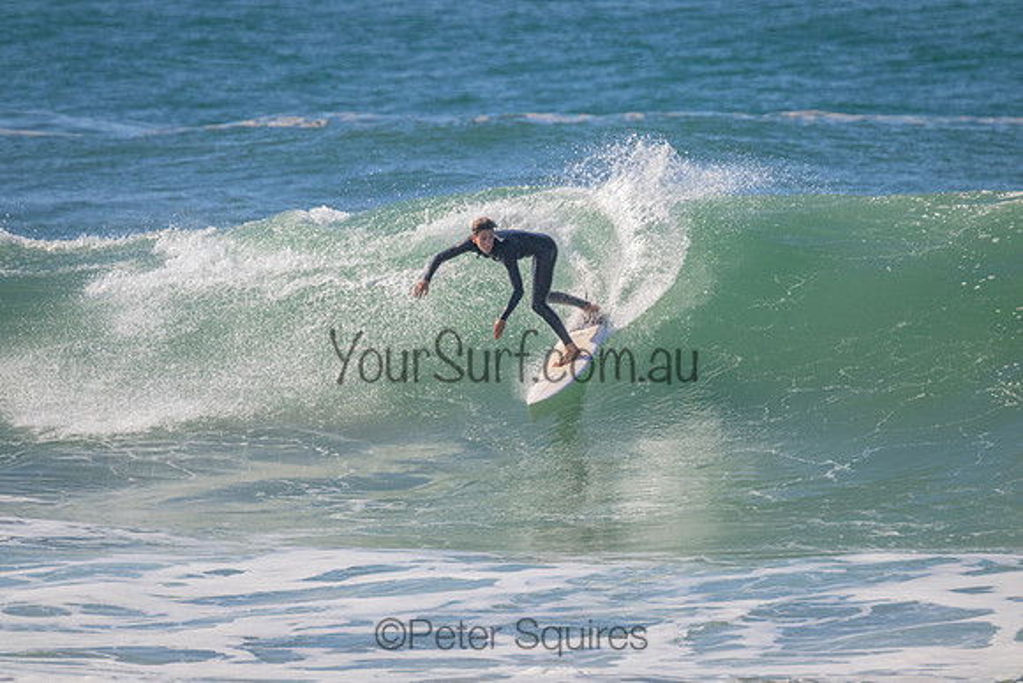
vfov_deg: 1.7
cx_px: 512
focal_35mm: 800
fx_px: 22738
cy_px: 342
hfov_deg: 2.6
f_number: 11
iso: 1100
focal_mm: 800
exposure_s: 1/2000
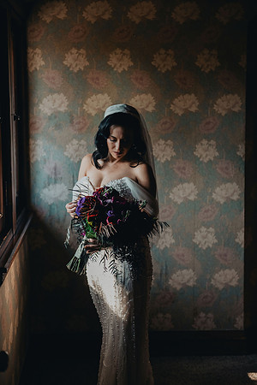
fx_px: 750
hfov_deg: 19.5
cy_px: 192
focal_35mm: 70
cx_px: 128
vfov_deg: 28.8
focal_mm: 70
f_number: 2.8
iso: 1250
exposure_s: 1/640
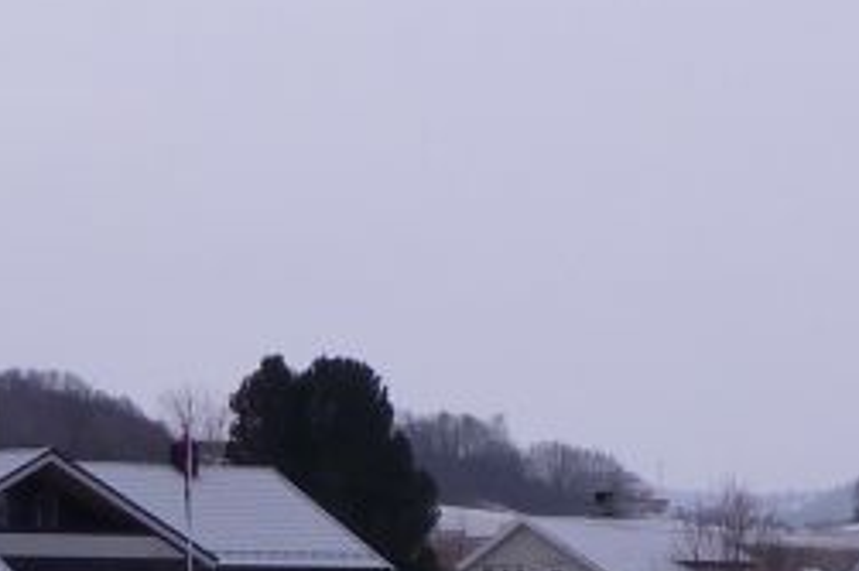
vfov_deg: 6.3
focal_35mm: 219
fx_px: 5222
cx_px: 613
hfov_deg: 9.4
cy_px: 533
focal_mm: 7.3
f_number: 3.7
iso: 80
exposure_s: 1/80
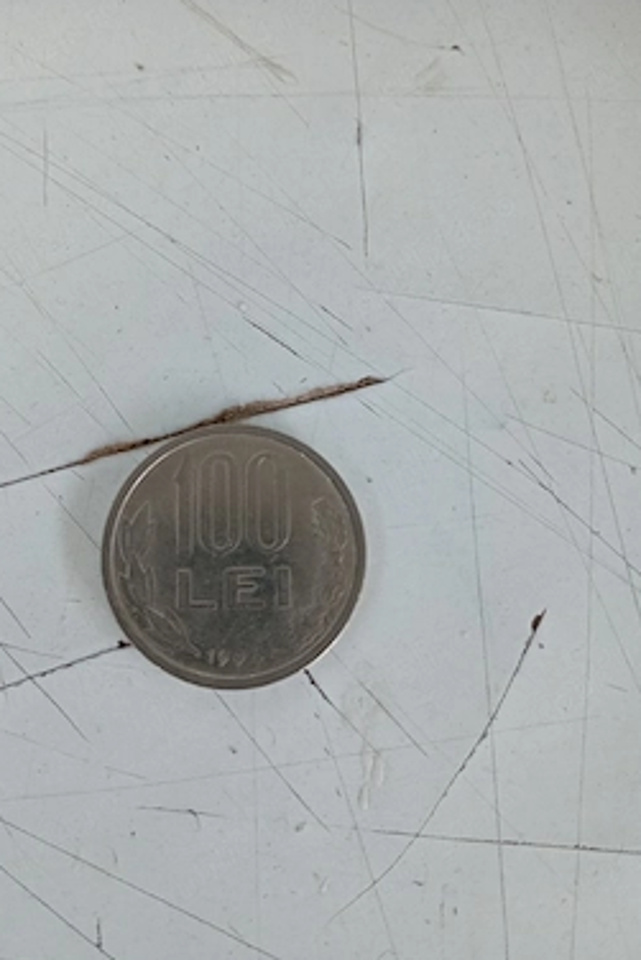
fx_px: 827
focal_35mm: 31
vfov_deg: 60.3
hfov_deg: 42.3
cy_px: 485
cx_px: 286
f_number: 2.8
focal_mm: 3.38
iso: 125
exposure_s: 1/33.4
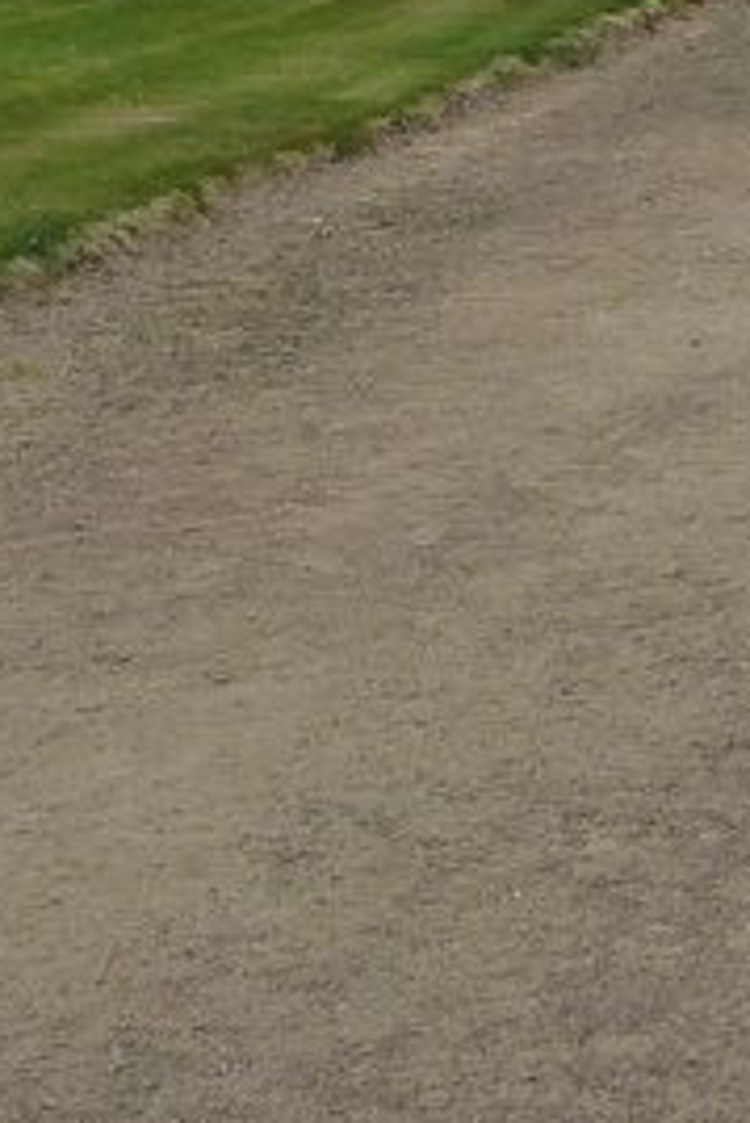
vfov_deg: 11.9
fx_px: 5087
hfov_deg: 8.1
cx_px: 1349
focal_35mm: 163
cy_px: -721
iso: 125
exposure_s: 1/125
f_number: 4
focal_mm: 5.7
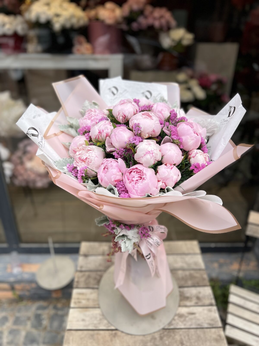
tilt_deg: -28.0
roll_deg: -0.8
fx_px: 259
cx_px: 130
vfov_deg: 67.3
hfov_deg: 53.1
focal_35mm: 26
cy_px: 173
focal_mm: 5.7
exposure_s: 1/2208
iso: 50
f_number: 1.5
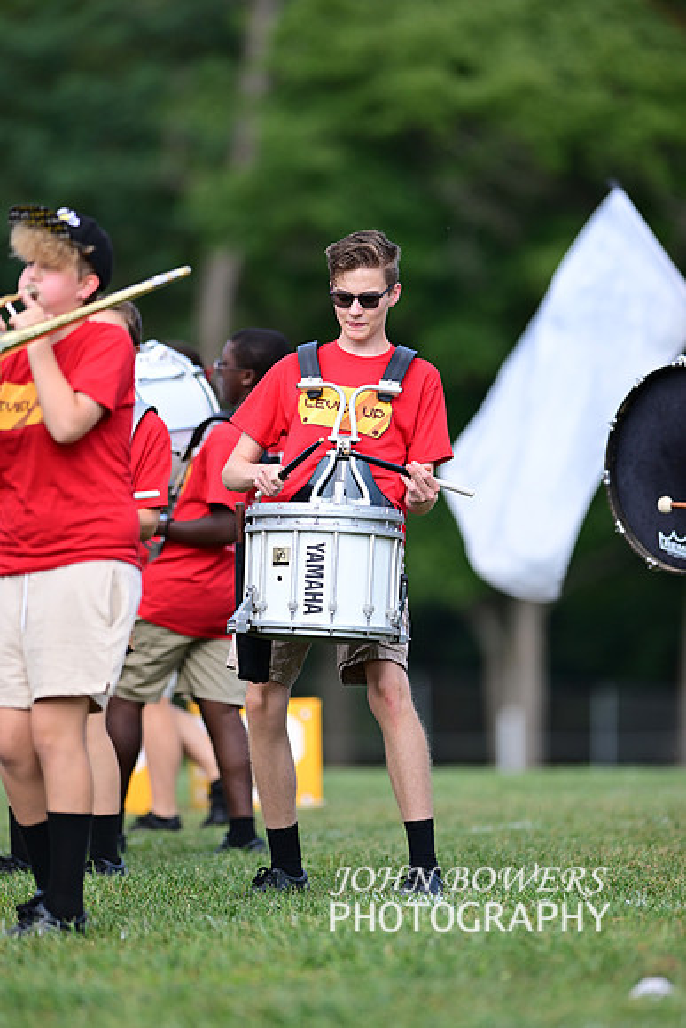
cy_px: 514
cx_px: 343
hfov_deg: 4.6
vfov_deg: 6.9
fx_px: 8569
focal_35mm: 300
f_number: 2.8
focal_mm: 300
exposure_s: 1/2000
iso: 360
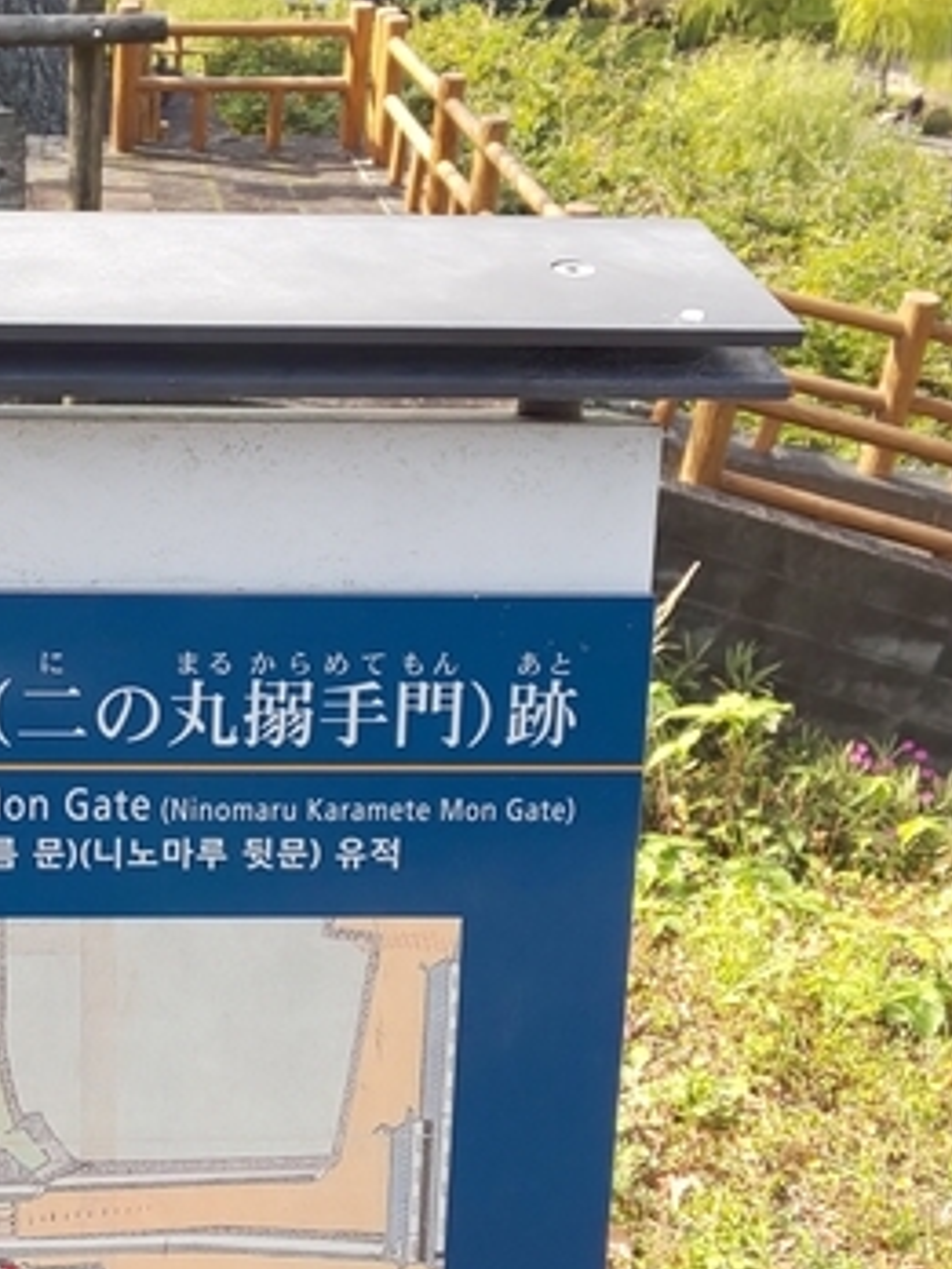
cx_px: 66
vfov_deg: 41.2
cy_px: 616
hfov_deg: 29.9
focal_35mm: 46
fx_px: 1687
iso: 28
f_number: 1.94
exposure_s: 1/207
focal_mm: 3.45
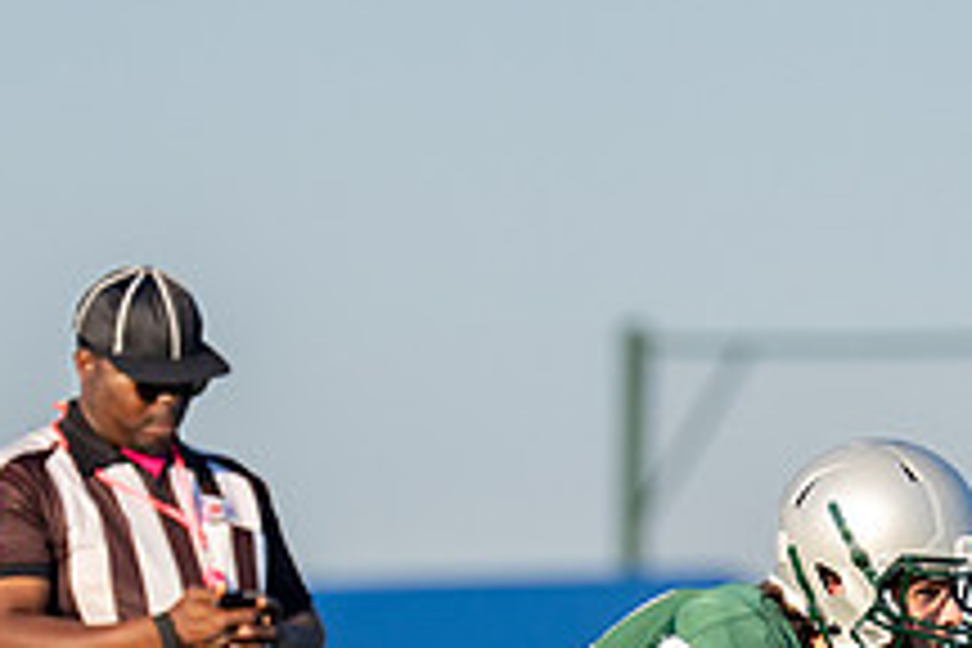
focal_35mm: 800
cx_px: 594
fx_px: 21598
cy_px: 943
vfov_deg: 1.7
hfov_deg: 2.6
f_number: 2.8
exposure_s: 1/4000
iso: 200
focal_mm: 200
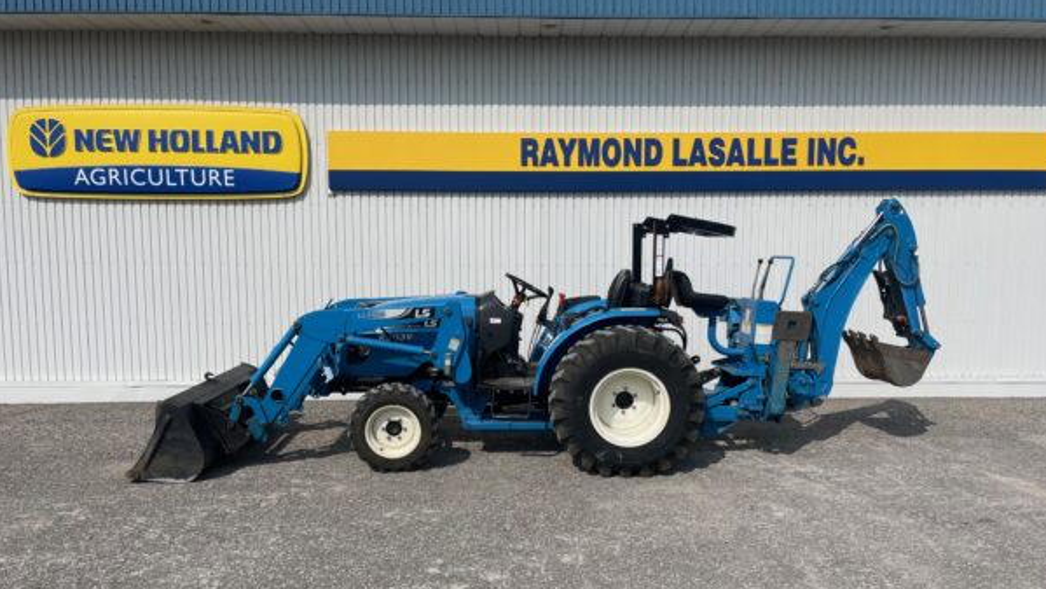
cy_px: 350
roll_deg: +0.2
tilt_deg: -5.5
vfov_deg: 40.0
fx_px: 804
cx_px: 532
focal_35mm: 29
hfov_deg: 66.1
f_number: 1.6
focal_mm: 4.2
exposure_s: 1/6897
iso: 32
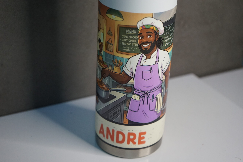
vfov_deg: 19.5
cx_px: 122
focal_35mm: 70
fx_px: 472
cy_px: 81
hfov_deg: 28.8
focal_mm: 70
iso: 2000
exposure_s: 1/160
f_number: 5.6
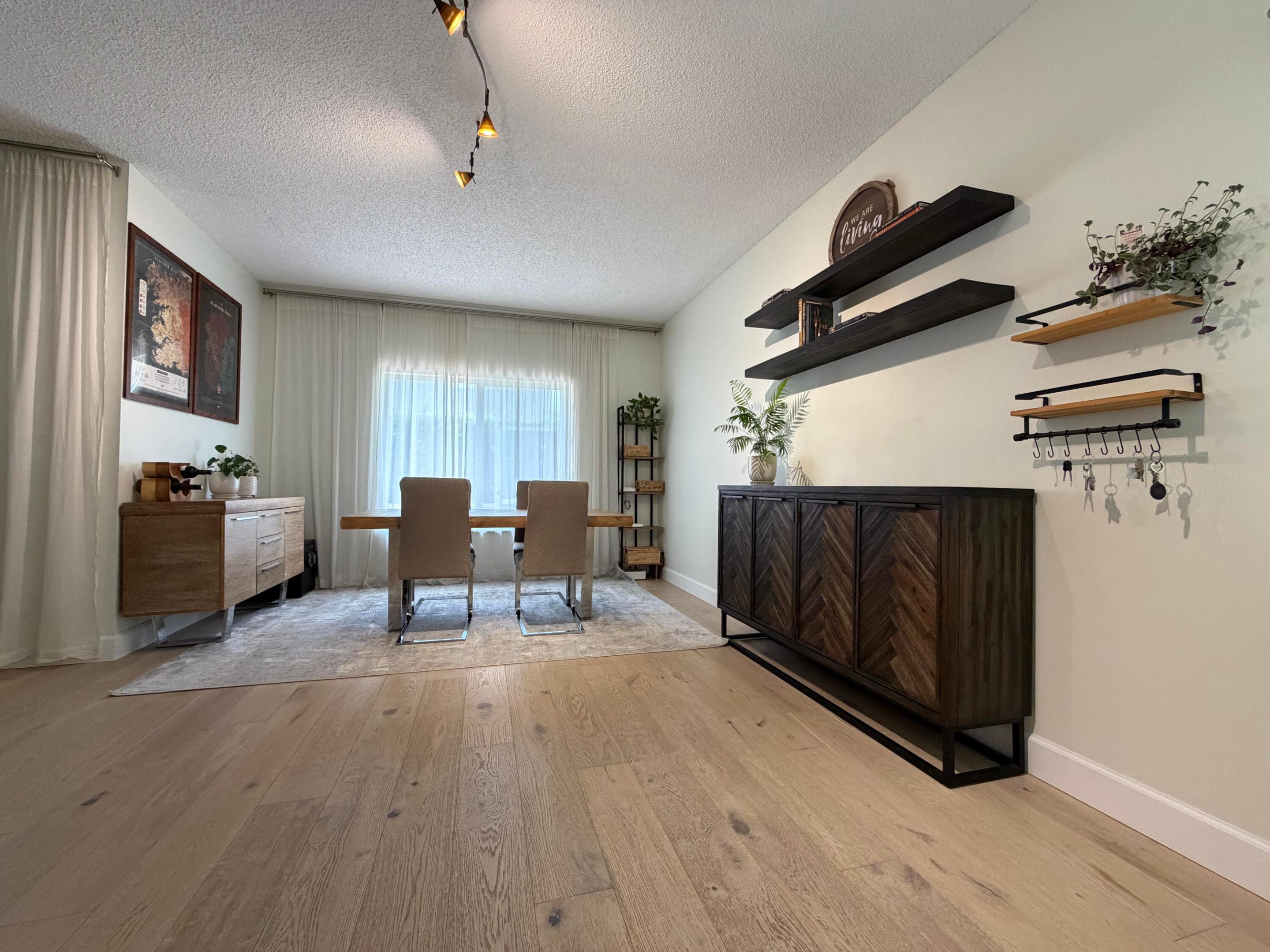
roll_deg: -0.2
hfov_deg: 102.1
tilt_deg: +1.2
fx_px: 514
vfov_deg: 85.7
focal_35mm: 14
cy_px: 476
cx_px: 635
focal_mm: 2.22
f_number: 2.2
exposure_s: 1/65
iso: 320
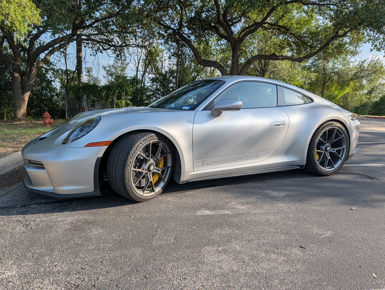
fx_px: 267
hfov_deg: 71.5
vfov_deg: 56.9
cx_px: 192
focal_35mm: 24
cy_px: 145
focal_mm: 6.9
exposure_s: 1/7874
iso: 23
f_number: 1.68
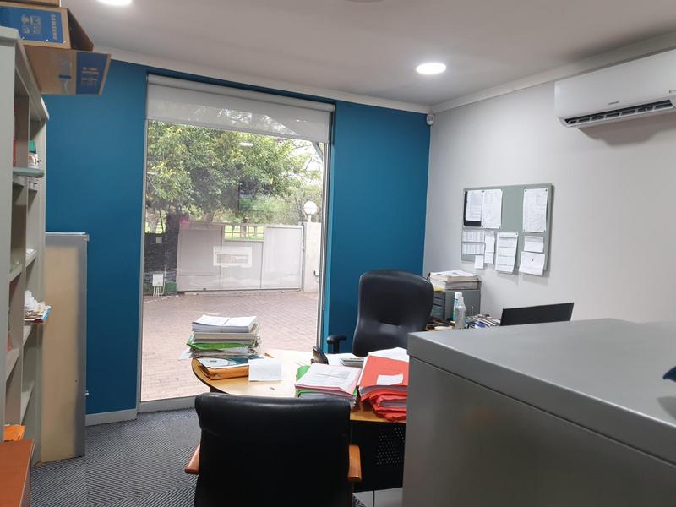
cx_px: 338
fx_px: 508
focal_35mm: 26
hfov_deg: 67.3
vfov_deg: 53.1
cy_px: 254
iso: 125
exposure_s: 1/50
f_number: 1.5
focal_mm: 4.3
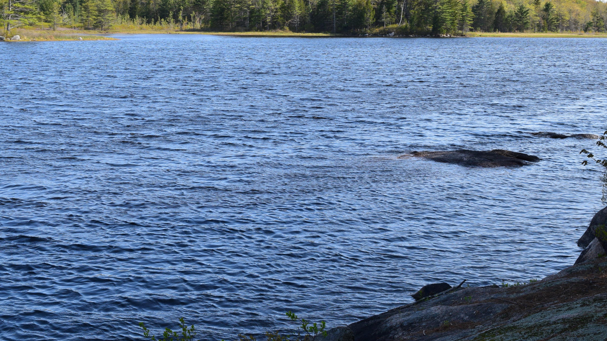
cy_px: 138
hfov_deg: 37.4
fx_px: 896
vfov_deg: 21.6
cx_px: 288
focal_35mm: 56
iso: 400
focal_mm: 29
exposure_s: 1/500
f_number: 11
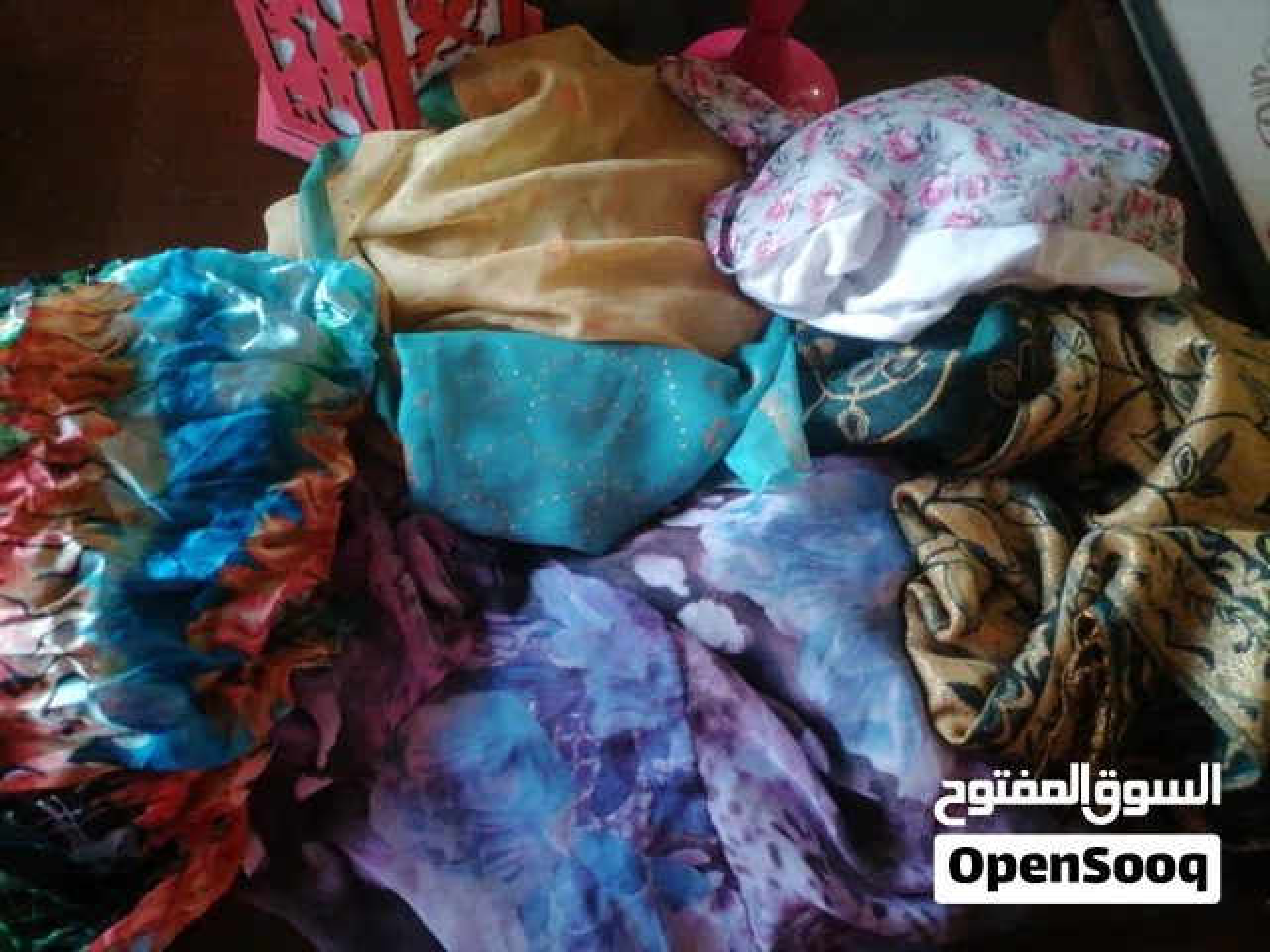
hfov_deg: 67.3
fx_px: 954
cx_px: 635
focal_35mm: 26
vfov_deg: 53.1
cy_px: 476
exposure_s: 1/25
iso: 1000
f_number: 1.8
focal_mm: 5.4
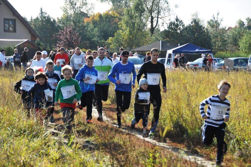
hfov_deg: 18.2
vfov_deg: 12.1
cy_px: 84
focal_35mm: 112
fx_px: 783
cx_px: 126
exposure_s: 1/1250
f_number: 5.6
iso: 360
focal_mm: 75
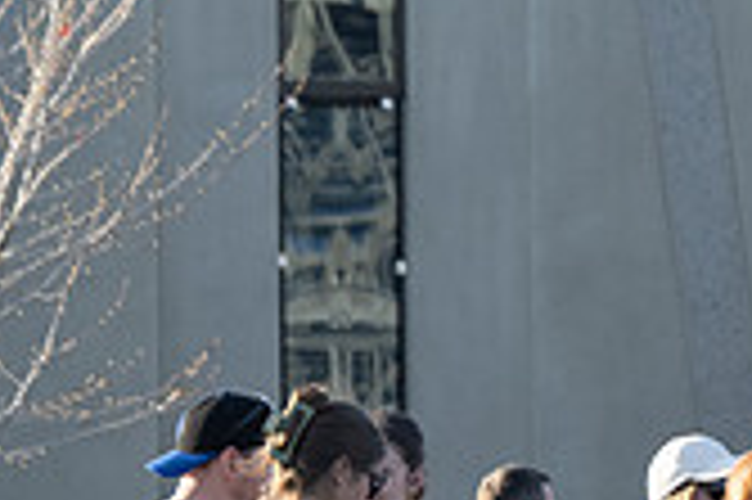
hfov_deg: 4.0
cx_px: 1297
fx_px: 10747
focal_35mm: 515
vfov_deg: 2.7
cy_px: 595
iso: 1000
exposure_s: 1/1000
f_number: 5.6
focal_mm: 99
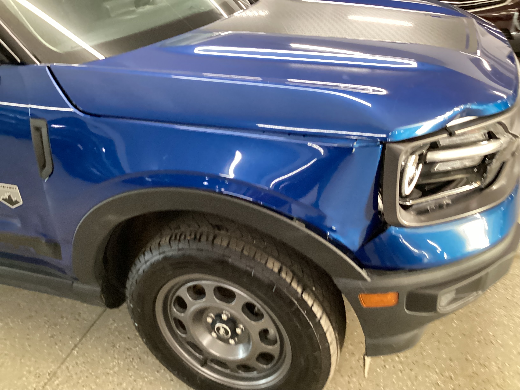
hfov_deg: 58.4
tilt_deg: -29.0
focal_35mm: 31
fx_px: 466
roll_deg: -1.8
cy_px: 195
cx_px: 260
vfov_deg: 45.4
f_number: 2.4
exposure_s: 1/40
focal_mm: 3.3
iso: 400
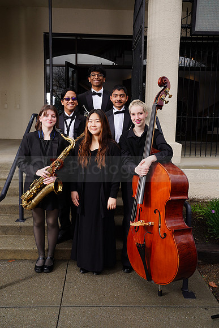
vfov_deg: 55.8
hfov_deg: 38.9
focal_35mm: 34
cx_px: 110
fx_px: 310
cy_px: 164
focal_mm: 34
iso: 200
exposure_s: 1/200
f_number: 7.1
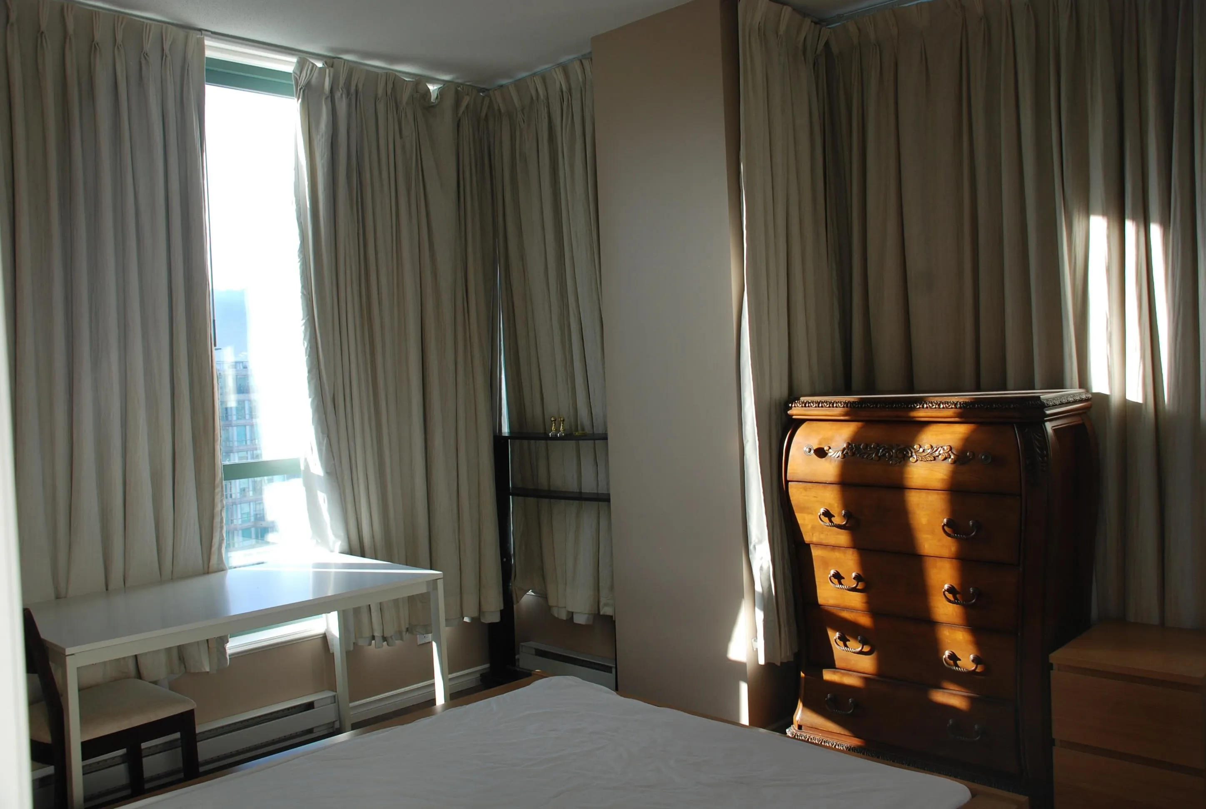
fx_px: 1007
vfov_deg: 43.8
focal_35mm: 30
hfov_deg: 61.8
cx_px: 603
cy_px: 404
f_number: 5
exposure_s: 1/100
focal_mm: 20
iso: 200
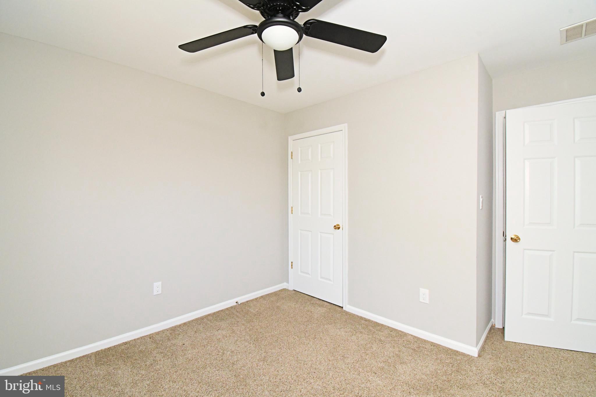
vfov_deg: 77.3
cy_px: 198
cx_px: 298
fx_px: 248
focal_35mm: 15
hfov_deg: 100.4
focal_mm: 10
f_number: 11
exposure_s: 1/250
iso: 3200
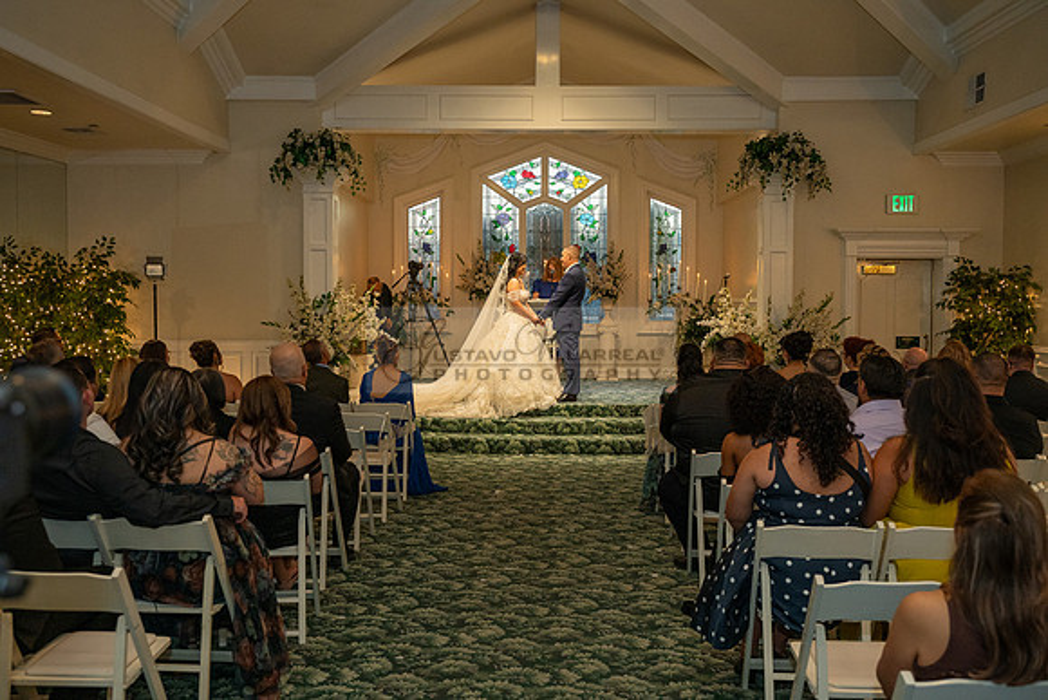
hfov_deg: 54.4
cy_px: 350
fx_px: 1019
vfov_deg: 37.9
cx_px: 524
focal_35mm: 35
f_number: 4
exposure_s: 1/200
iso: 2000
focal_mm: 35
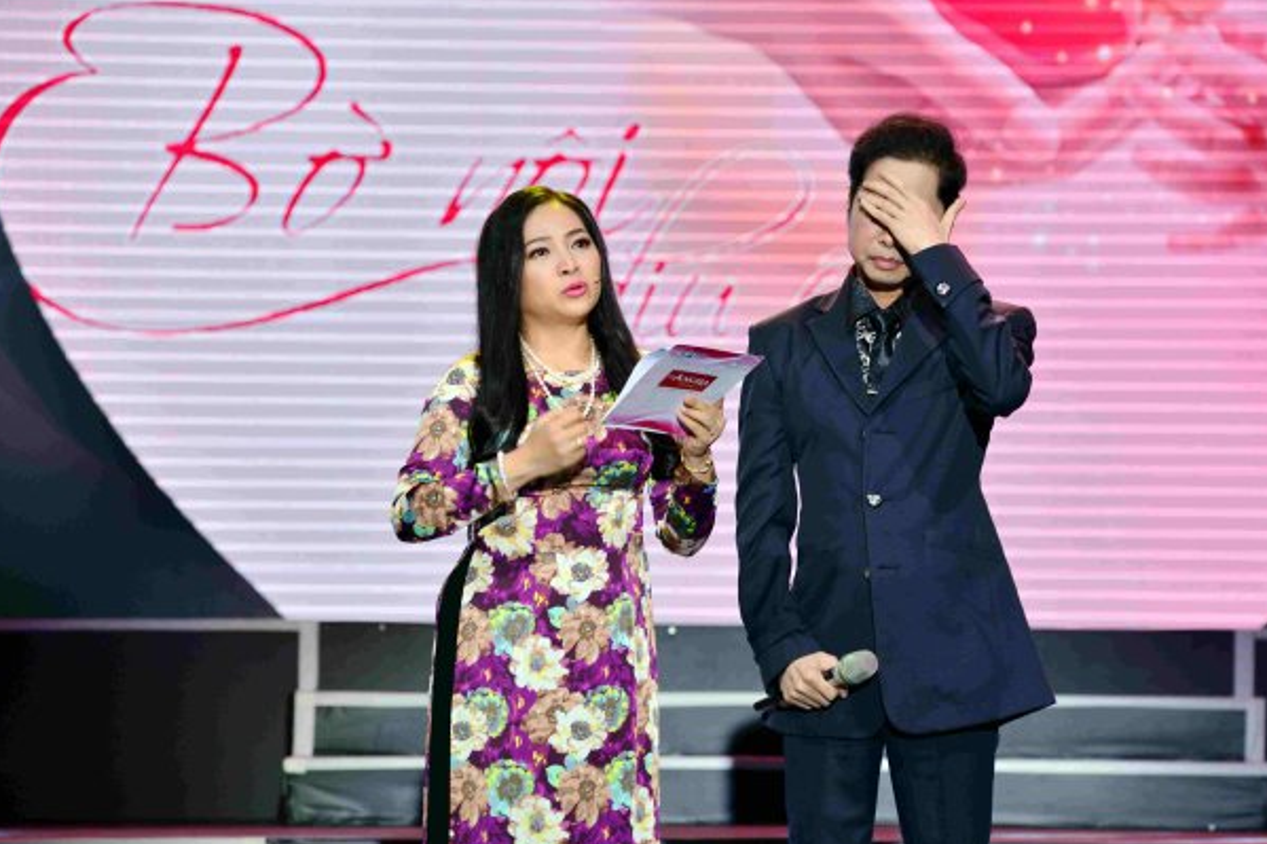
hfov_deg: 12.0
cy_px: 460
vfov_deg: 8.0
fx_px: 6051
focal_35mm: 172
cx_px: 678
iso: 800
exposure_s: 1/160
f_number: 5
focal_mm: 155
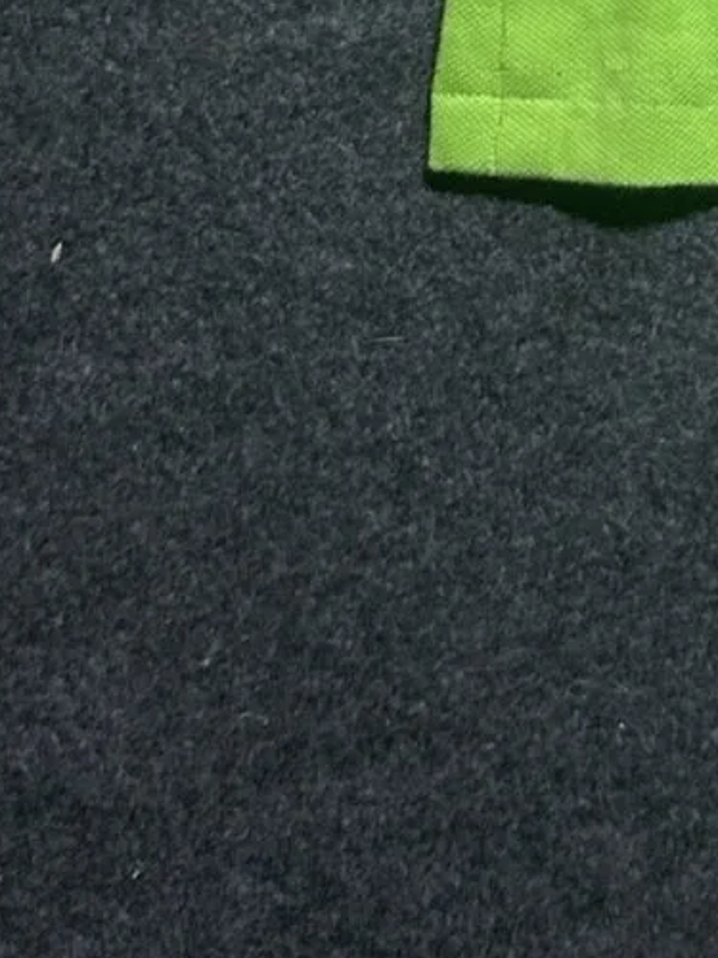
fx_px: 3678
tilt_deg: -59.1
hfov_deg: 10.1
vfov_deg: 13.0
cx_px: 1566
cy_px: -922
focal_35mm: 133
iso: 64
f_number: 1.5
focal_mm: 5.7
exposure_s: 1/100
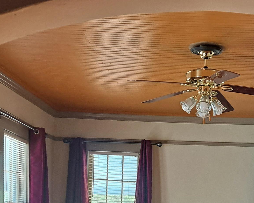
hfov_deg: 29.9
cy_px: 223
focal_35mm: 62
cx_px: 194
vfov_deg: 23.1
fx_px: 466
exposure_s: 1/60
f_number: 1.8
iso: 125
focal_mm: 5.23
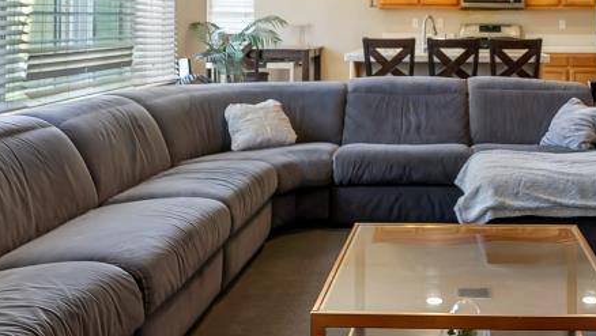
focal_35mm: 43
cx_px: 445
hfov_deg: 45.7
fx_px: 680
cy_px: 15
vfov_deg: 26.5
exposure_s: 1/8
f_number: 4.5
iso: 100
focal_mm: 12
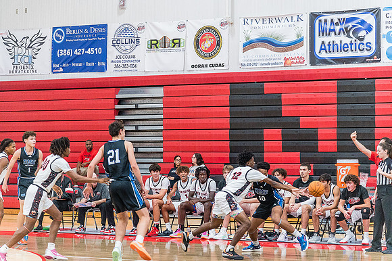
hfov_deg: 17.1
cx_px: 196
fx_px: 1306
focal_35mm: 120
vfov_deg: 11.4
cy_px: 130
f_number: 4
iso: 5000
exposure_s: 1/320
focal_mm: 120
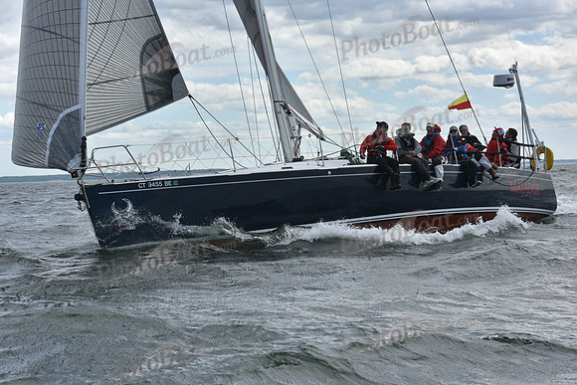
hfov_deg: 21.5
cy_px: 192
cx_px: 288
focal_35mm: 95
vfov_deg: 14.4
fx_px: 1523
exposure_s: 1/1000
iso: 320
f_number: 9
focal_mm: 95
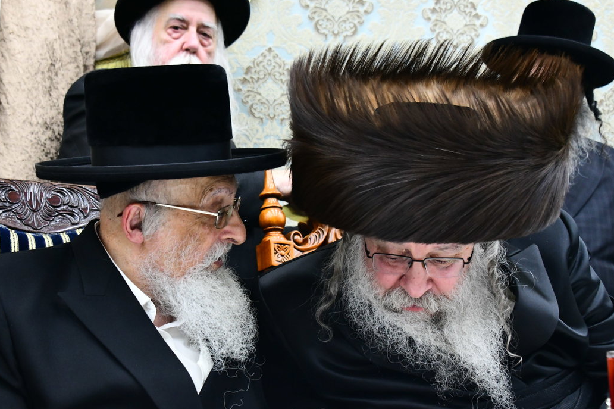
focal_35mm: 57
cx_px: 256
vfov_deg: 23.7
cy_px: 241
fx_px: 972
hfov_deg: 35.0
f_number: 5.6
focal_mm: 42
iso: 4000
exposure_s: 1/200
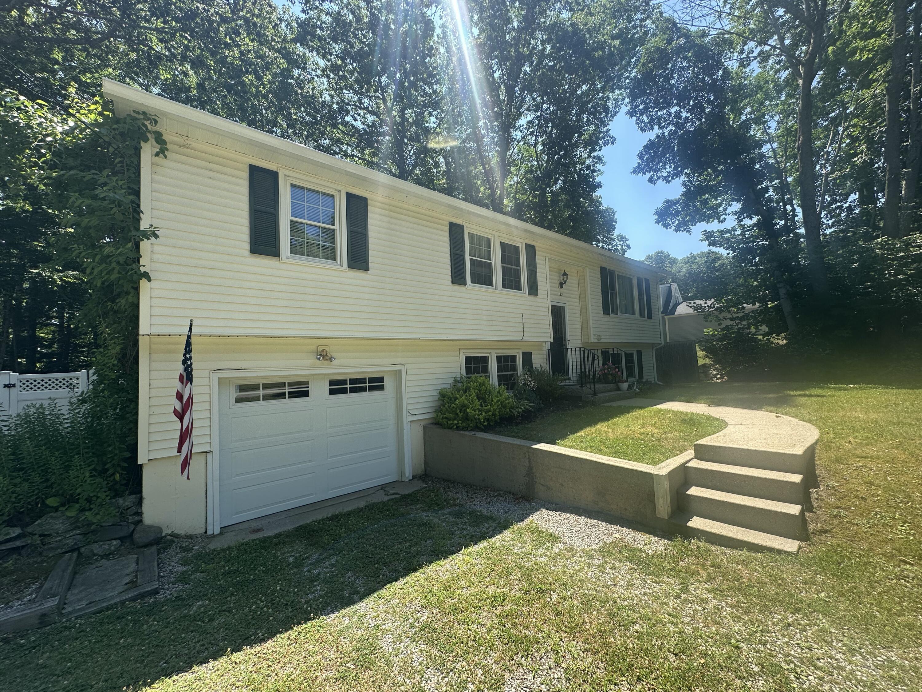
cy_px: 346
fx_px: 373
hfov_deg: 102.1
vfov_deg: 85.7
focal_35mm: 14
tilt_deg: +2.9
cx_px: 461
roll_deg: +2.8
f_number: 2.2
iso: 40
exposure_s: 1/419
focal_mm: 2.22
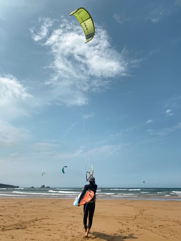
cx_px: 90
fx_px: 181
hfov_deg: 53.1
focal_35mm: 26
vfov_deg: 67.3
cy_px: 120
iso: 32
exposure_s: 1/6000
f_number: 1.8
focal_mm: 4.25
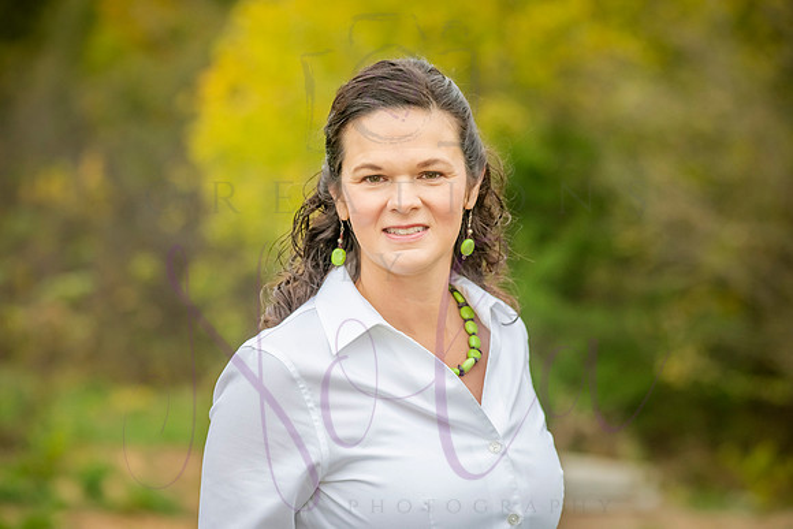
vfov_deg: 12.2
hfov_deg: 18.3
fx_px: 2468
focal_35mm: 112
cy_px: 264
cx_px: 396
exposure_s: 1/800
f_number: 4.5
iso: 1000
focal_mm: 112
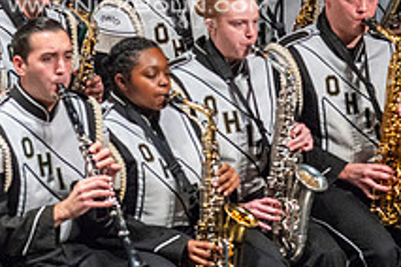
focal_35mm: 817
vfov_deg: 1.7
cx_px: 137
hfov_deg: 2.5
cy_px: -62
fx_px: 9100
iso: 5000
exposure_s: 1/400
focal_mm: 300
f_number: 5.6
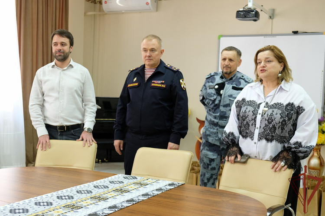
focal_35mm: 45
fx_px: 406
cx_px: 162
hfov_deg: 43.6
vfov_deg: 29.9
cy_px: 108
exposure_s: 1/120
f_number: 3.6
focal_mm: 30.2
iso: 1250
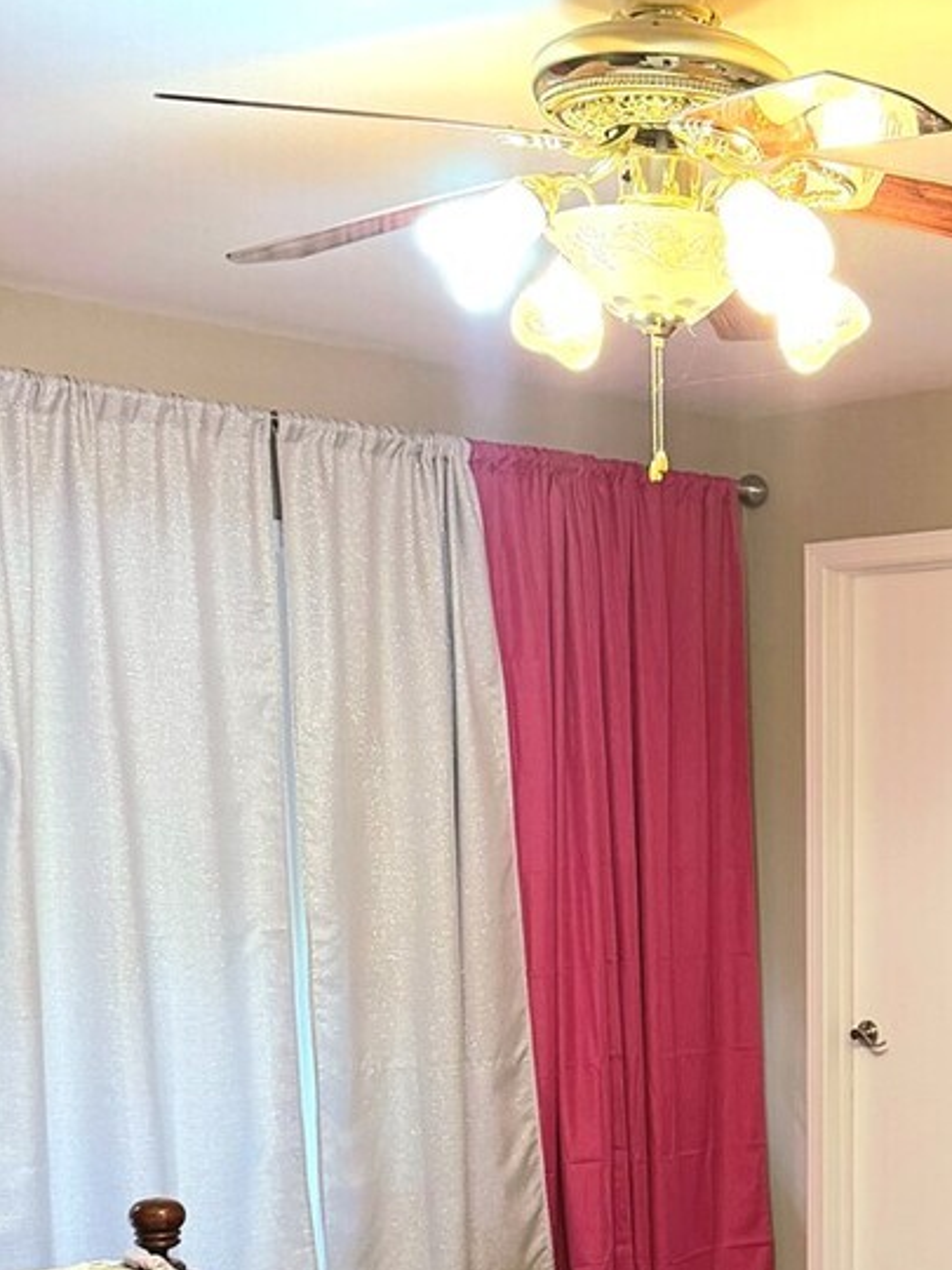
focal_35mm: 64
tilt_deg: -9.1
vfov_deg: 29.3
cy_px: 1098
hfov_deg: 22.2
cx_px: 926
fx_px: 2347
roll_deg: +0.7
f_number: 1.78
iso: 320
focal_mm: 6.76
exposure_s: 1/60.2
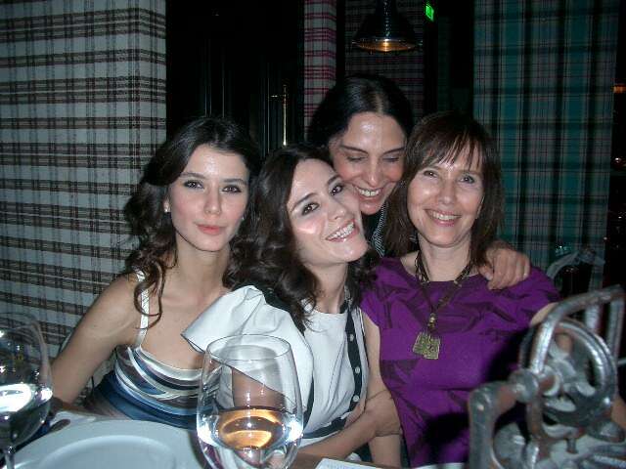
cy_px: 234
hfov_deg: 52.6
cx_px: 313
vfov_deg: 40.7
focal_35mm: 35
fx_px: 633
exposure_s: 1/40
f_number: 2.6
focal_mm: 5.8
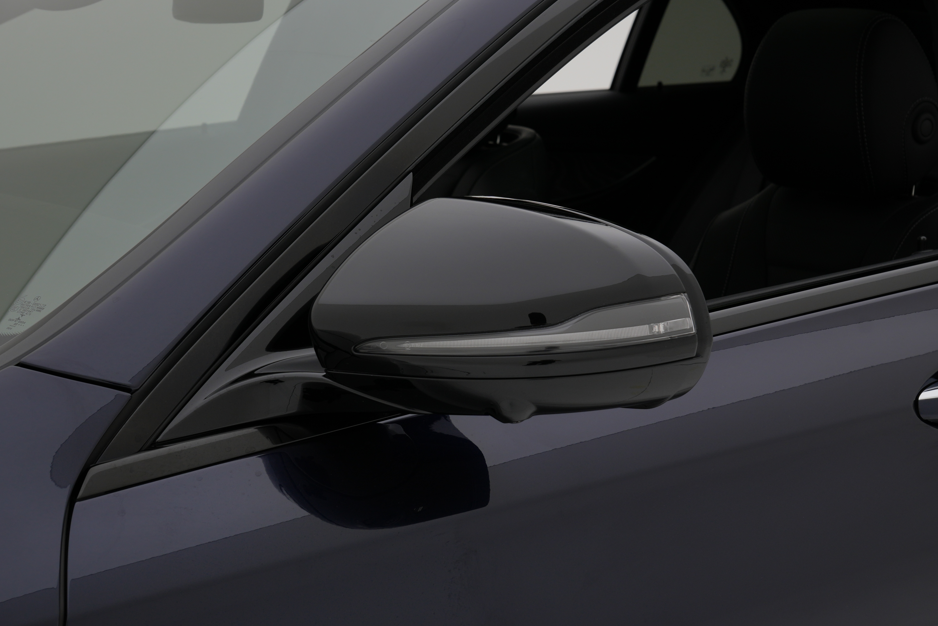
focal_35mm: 68
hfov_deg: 29.6
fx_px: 1774
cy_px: 306
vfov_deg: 20.0
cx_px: 490
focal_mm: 43.4
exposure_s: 1/50
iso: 160
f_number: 8
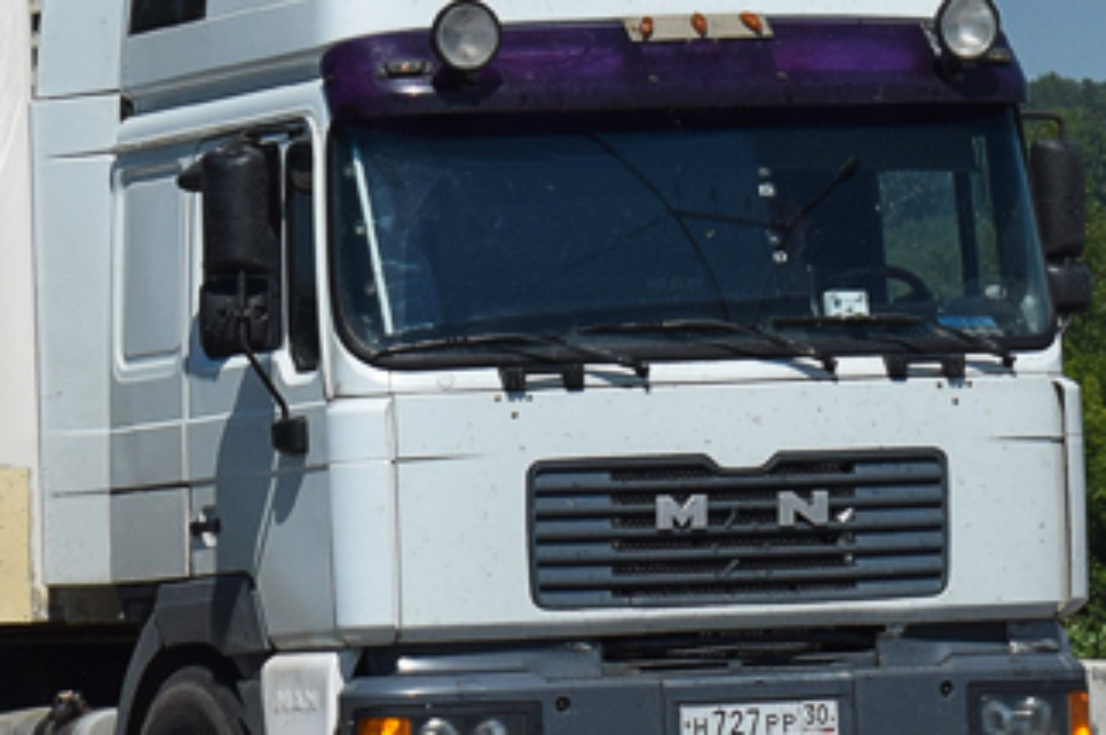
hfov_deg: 6.7
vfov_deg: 4.4
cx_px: 141
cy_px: 38
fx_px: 9449
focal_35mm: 308
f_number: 7.1
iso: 200
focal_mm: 55
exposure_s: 1/1600
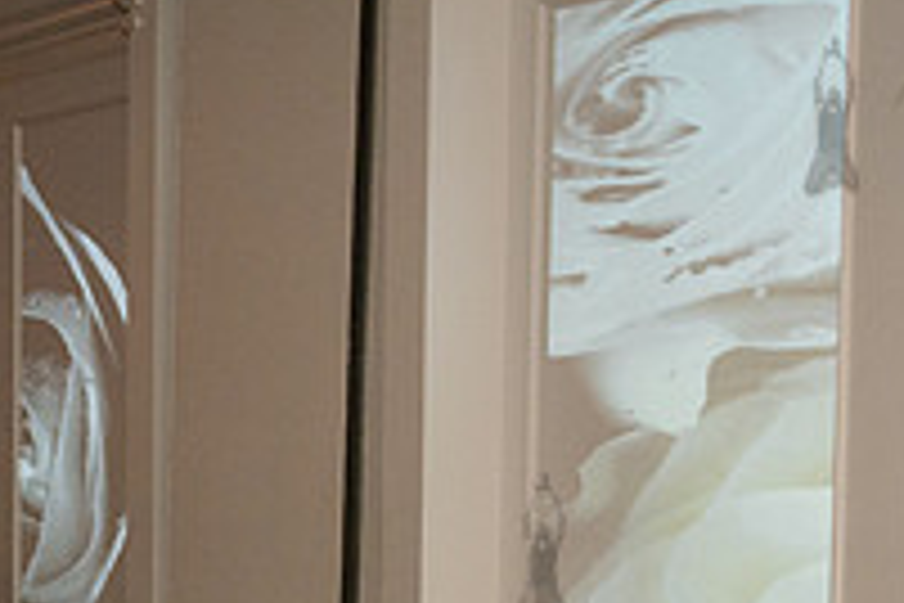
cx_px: -40
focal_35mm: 121
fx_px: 3038
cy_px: 767
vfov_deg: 11.1
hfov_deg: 16.5
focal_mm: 42
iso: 2500
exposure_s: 1/400
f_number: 4.5
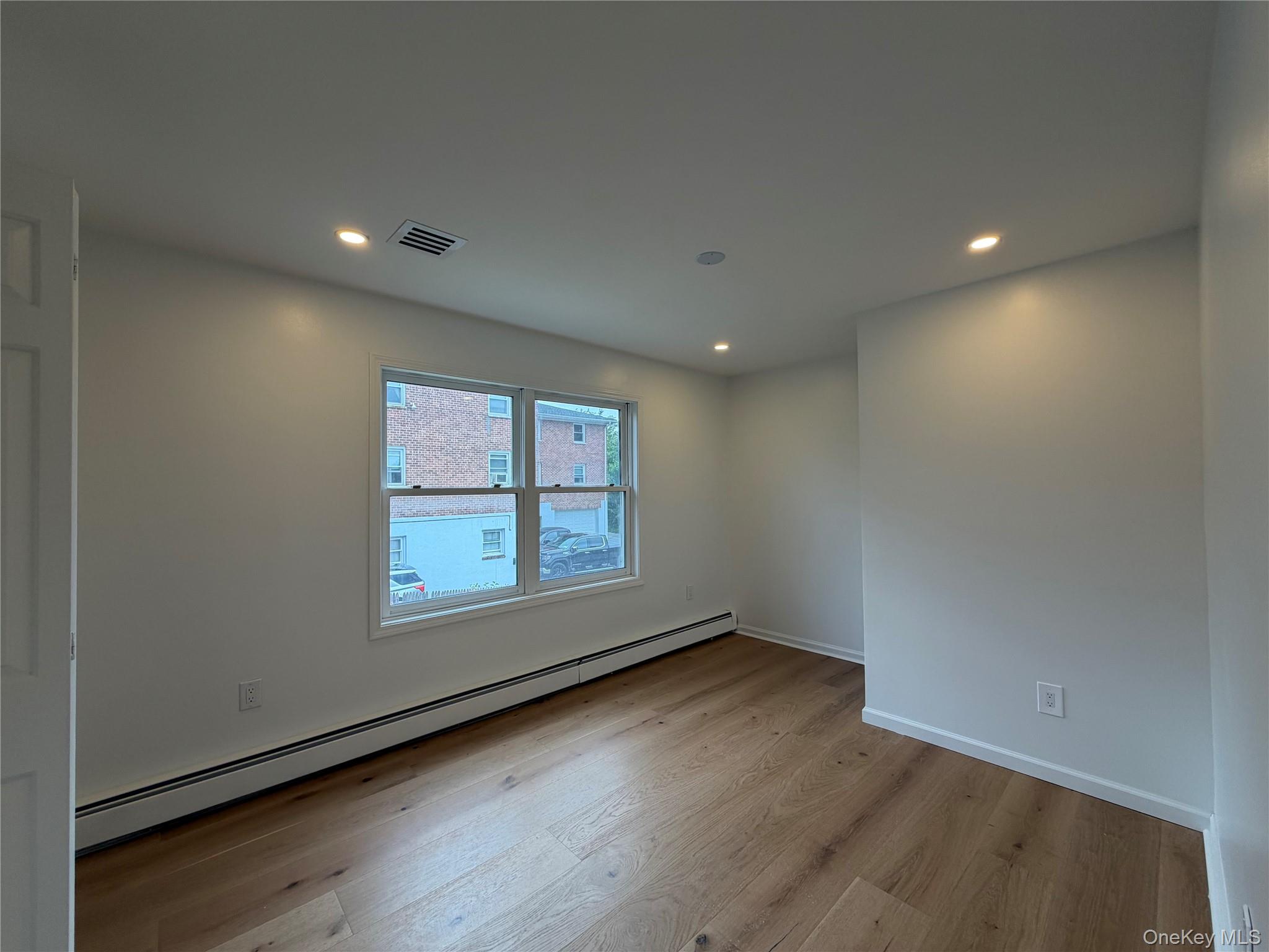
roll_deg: +1.2
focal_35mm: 14
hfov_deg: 102.1
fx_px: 513
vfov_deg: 85.7
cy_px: 476
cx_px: 634
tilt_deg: +0.6
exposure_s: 1/120
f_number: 2.2
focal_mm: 2.22
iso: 80
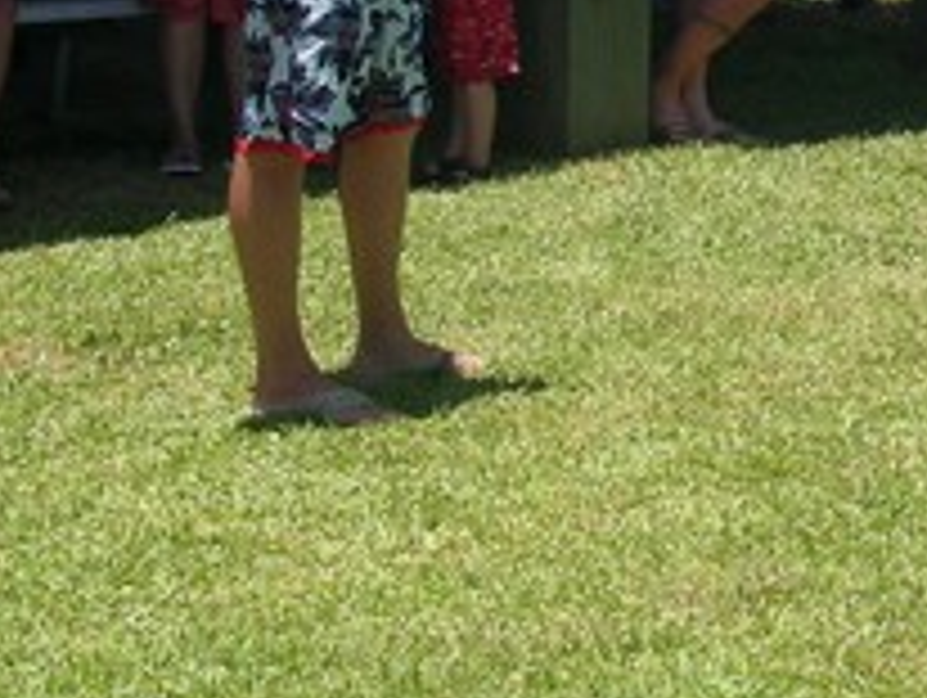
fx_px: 4156
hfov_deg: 12.5
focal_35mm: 155
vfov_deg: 9.4
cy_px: -189
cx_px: 1058
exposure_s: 1/200
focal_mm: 10.3
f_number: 6.8
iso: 50
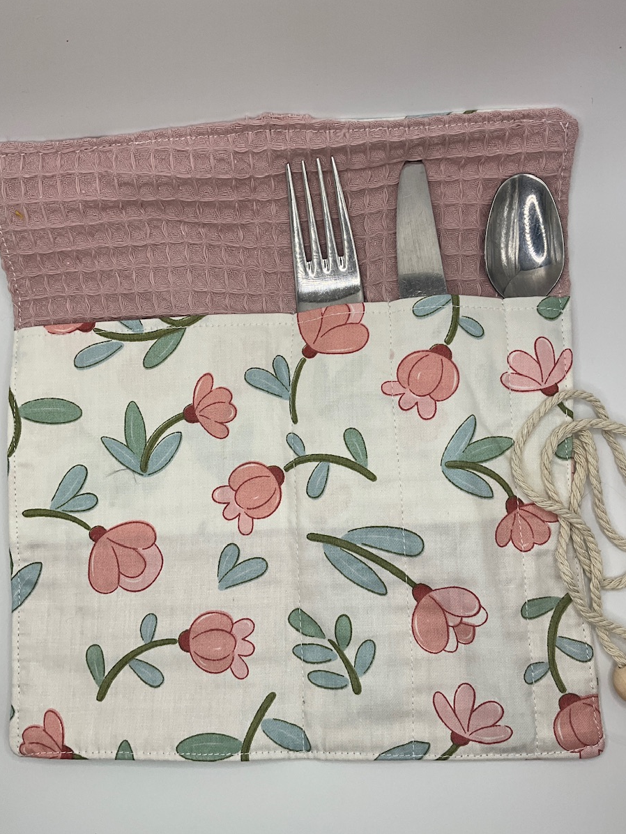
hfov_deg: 45.4
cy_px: 427
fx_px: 747
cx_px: 321
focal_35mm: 31
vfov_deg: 58.3
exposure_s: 1/362
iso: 25
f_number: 1.8
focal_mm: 3
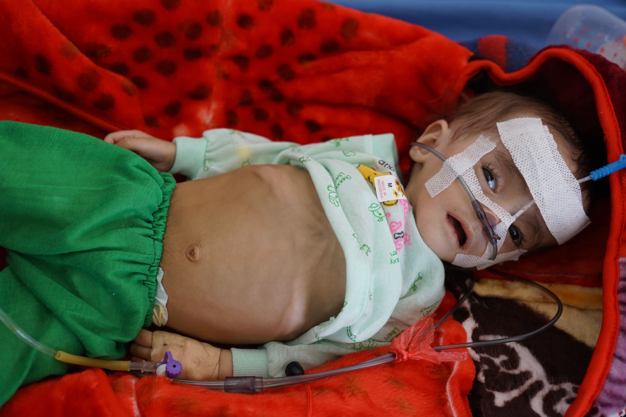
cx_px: 313
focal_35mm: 46
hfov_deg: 42.7
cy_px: 208
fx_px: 800
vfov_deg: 29.3
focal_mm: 46
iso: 800
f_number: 4
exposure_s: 1/160
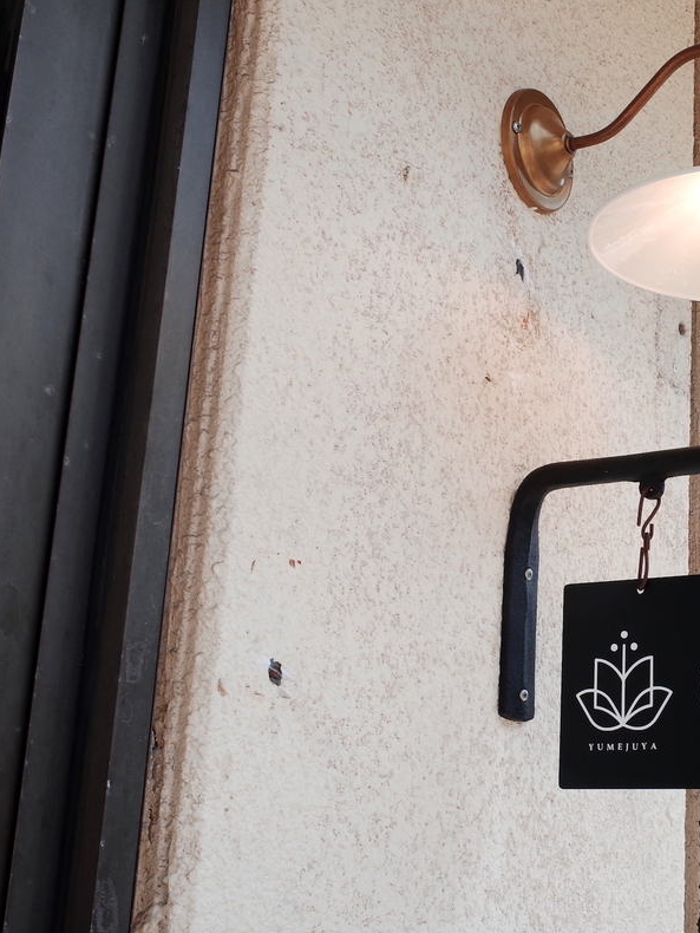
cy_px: 468
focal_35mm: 51
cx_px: 665
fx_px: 1374
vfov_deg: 37.5
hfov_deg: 27.3
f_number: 11
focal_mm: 18.3
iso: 100
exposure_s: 1/60
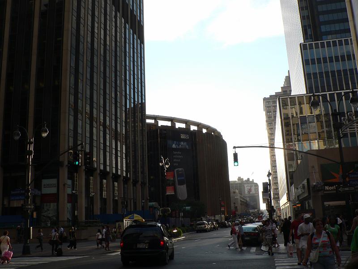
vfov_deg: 39.7
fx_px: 372
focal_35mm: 36
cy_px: 134
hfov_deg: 51.4
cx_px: 179
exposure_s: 1/320
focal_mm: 6
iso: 80
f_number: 4
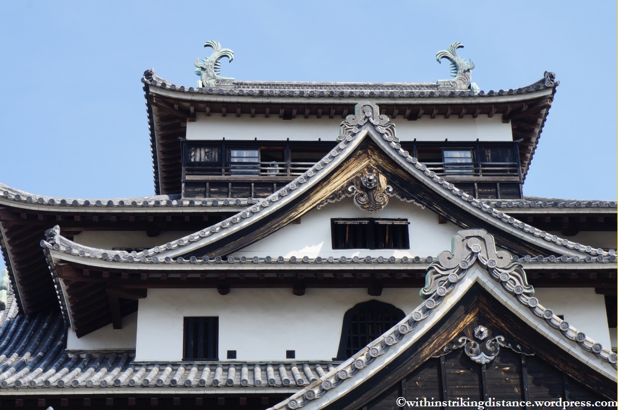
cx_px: 309
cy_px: 205
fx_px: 1414
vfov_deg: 16.5
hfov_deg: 24.6
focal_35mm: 82
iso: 200
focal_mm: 55
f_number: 13
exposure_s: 1/160
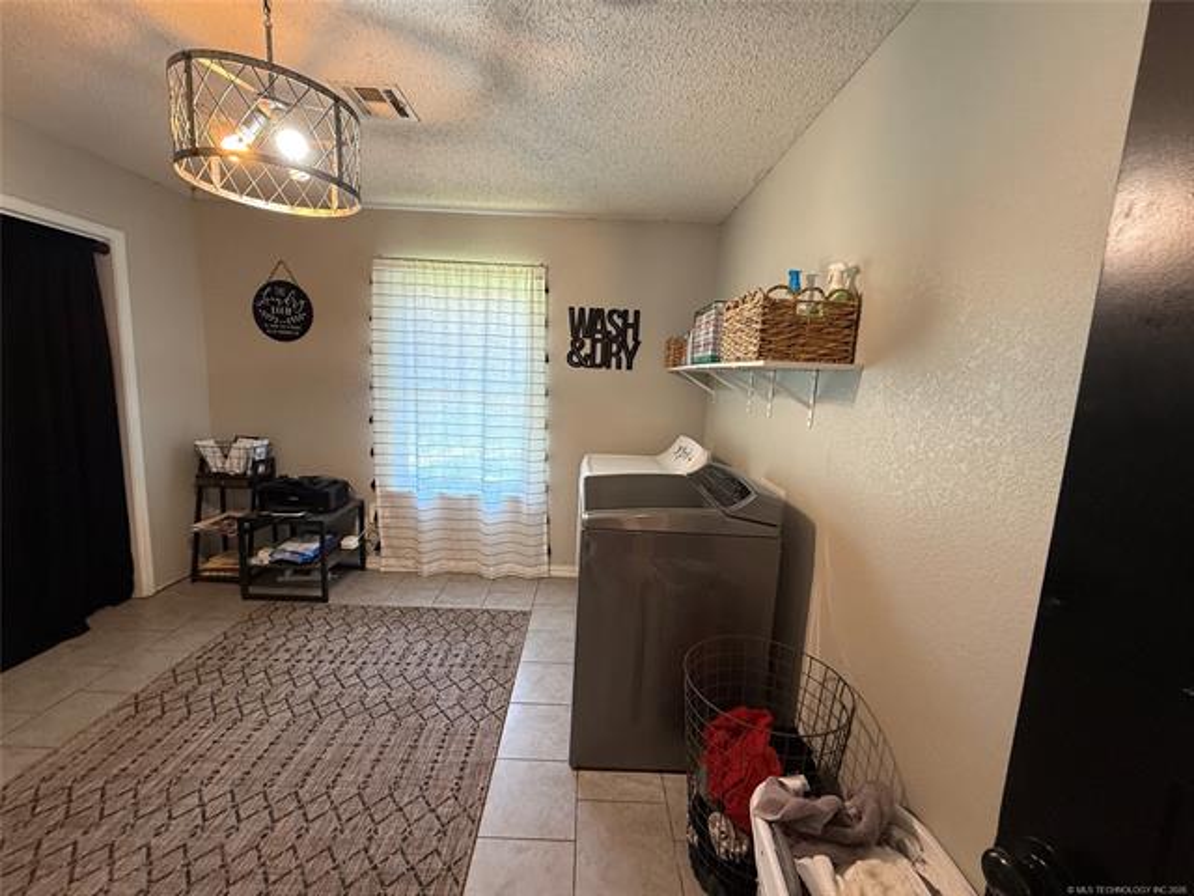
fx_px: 483
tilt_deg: -7.4
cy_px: 448
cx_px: 597
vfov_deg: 85.7
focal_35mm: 14
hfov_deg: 102.1
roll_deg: -2.1
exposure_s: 1/60
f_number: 2.2
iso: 200
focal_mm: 2.22
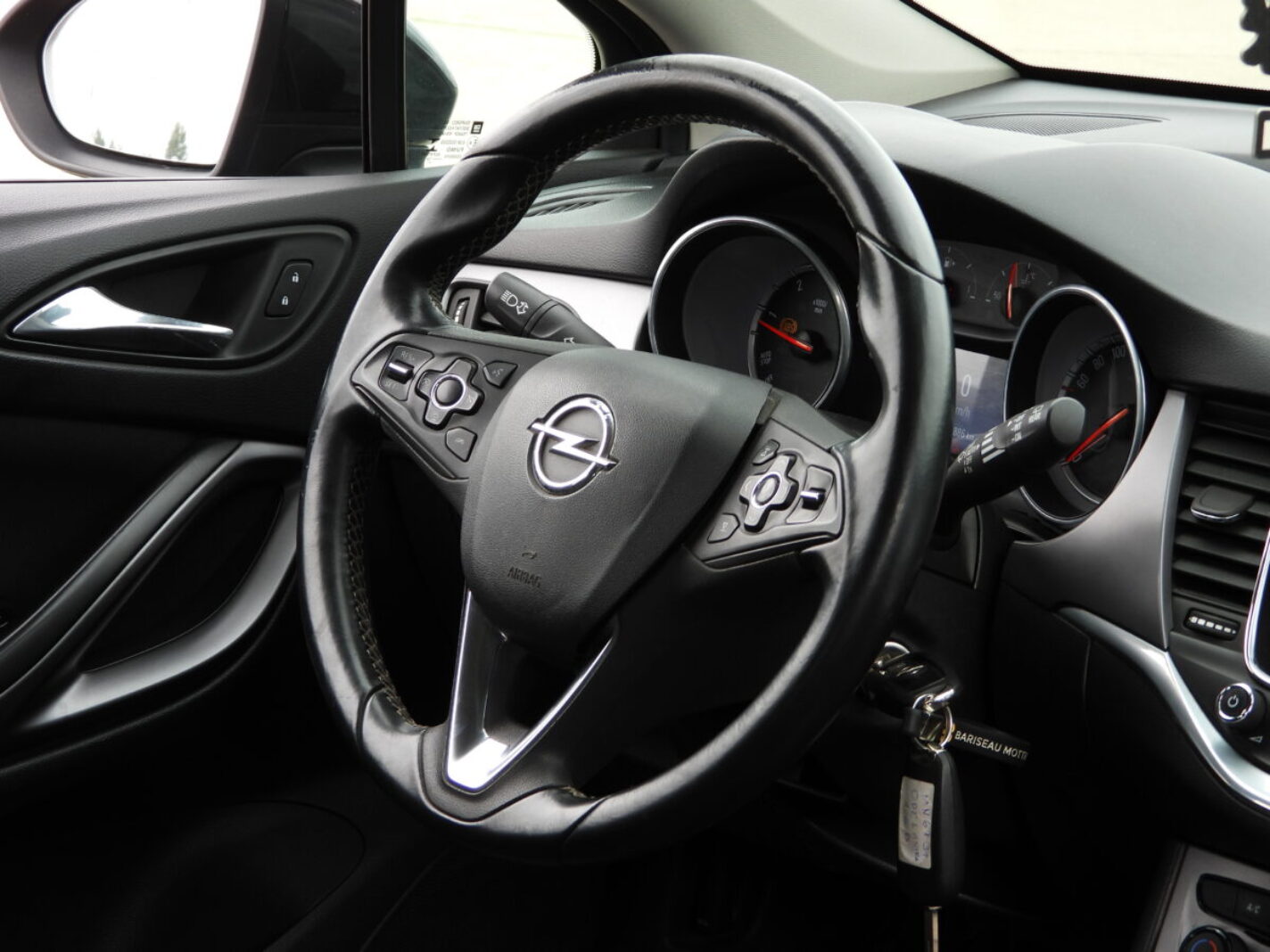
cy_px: 476
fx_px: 3119
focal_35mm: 85
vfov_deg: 17.4
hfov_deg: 23.0
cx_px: 635
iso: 100
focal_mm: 15.3
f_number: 3.5
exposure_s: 1/100
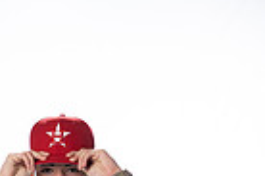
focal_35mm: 137
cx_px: 27
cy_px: 425
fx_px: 1008
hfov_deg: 14.8
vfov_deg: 9.0
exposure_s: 1/250
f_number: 4
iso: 400
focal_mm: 42
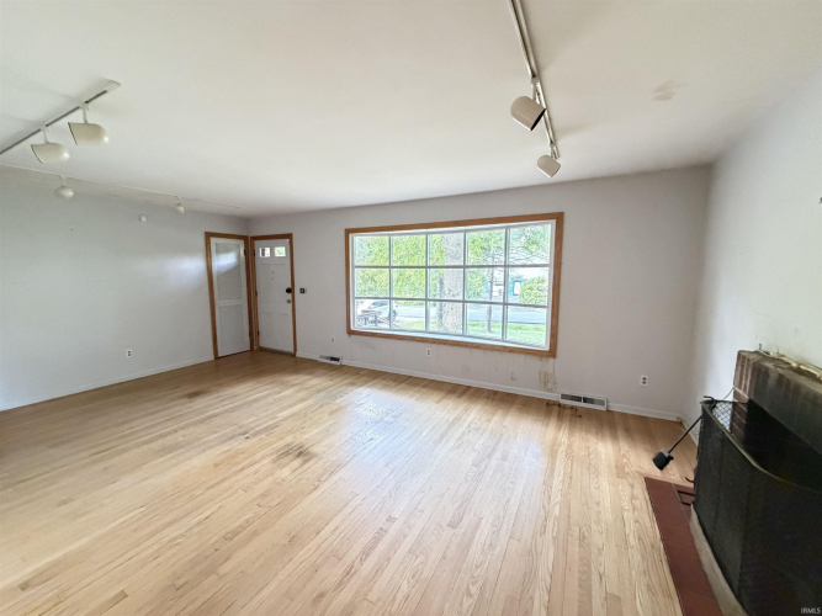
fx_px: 332
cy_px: 308
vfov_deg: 85.7
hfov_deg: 102.1
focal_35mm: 14
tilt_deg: -6.7
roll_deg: +0.8
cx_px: 411
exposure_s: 1/60
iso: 1000
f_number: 2.2
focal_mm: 2.22
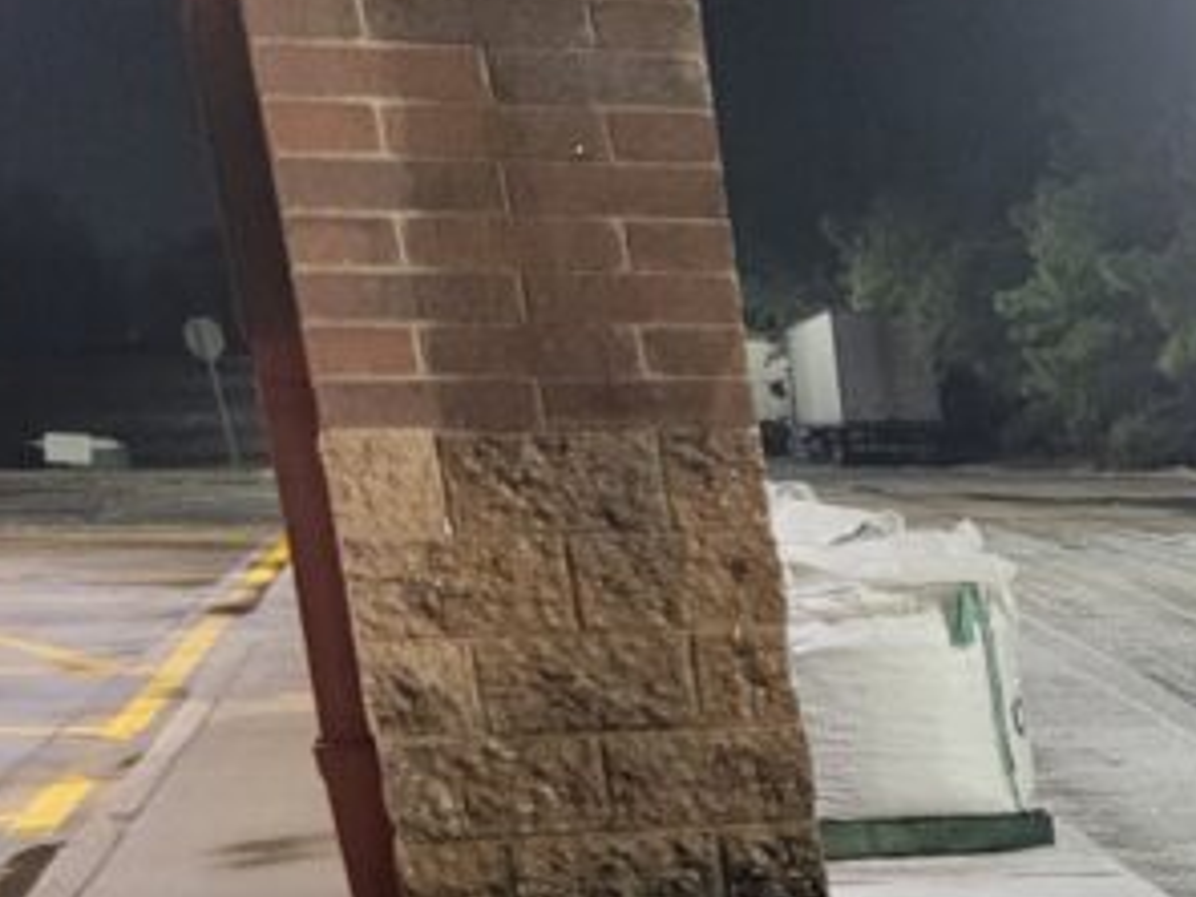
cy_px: 1358
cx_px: 1960
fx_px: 3110
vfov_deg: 15.2
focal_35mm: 90
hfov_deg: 18.4
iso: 500
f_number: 1.8
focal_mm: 5.4
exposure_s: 1/40
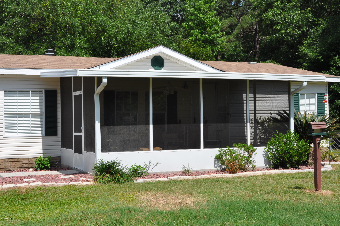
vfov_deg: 22.6
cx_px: 170
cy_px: 113
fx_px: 566
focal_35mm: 60
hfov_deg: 33.4
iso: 200
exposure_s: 1/400
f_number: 10
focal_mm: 40
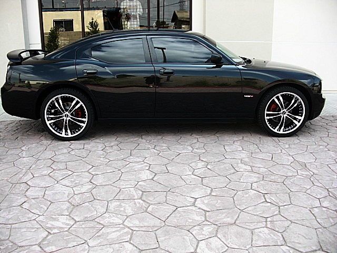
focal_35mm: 36
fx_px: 350
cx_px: 168
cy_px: 126
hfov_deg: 51.4
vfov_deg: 39.7
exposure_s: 1/200
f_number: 2.8
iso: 50
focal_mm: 6.3
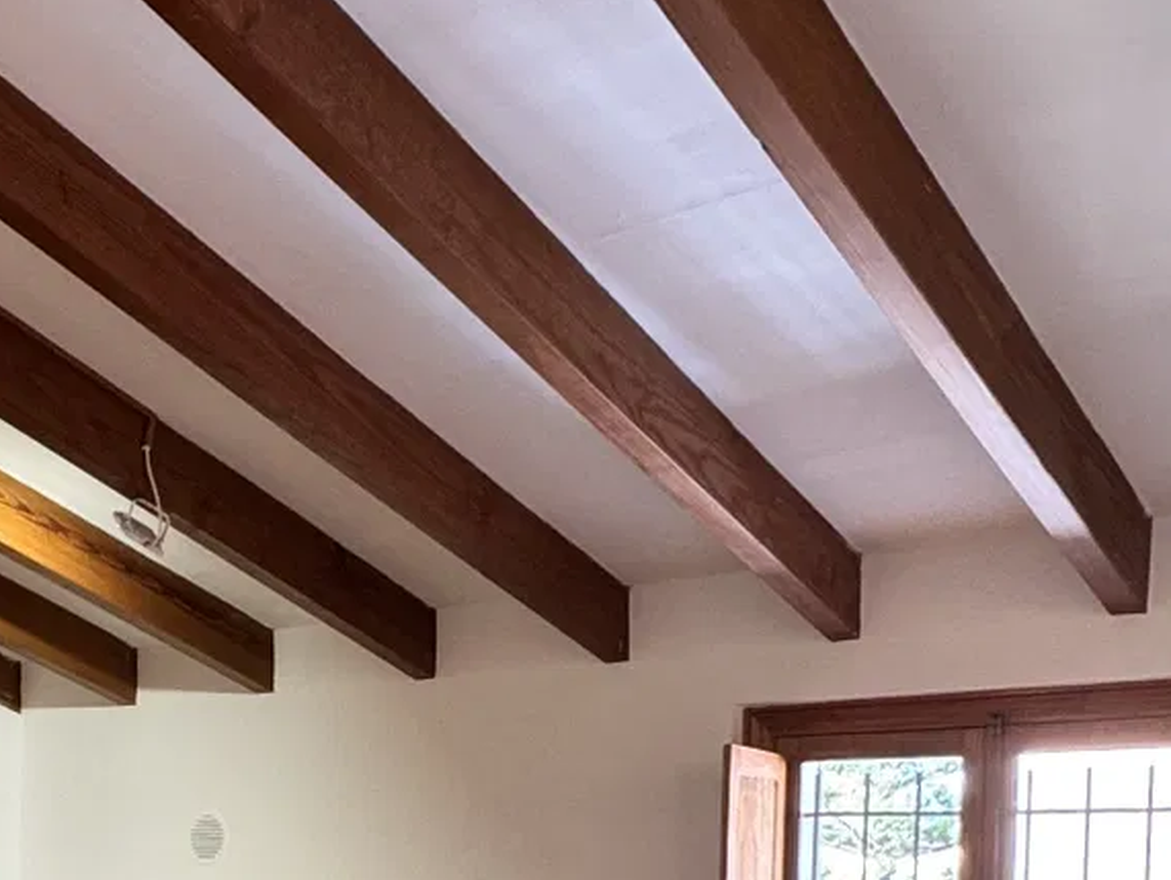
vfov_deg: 27.4
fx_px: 1659
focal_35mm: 49
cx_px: 109
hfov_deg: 36.4
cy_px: 944
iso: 200
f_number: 2.2
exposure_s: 1/100
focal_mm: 2.22
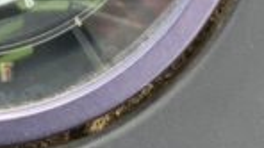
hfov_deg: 9.7
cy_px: -259
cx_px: -46
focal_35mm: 219
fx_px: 1532
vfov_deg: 5.3
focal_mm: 3
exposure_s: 1/122
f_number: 1.8
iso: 32
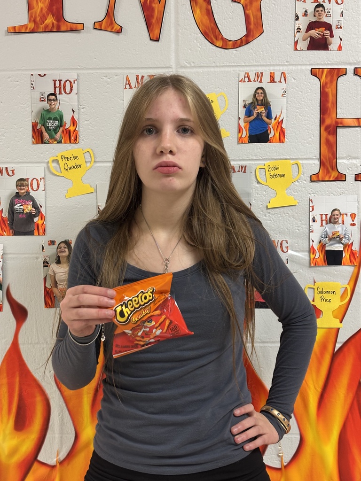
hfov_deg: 28.0
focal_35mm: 52
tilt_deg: -2.6
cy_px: 240
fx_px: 723
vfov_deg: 36.8
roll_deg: -0.2
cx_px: 180
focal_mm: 5.96
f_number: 1.6
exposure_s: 1/40
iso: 125
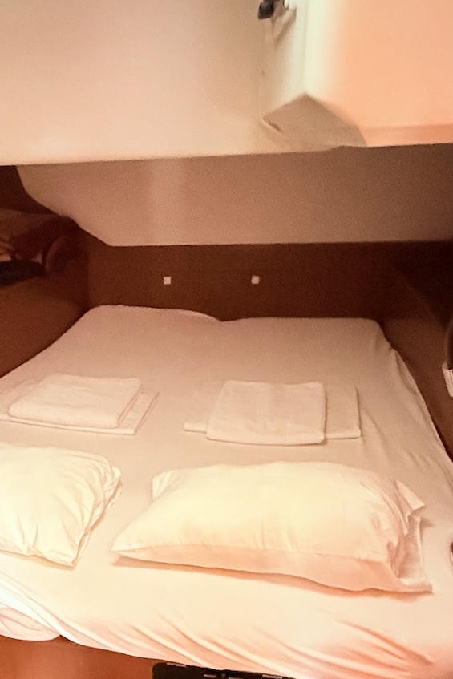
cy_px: 556
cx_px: 115
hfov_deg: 39.0
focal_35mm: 33
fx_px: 623
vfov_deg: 52.9
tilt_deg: -34.9
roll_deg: +2.9
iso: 1250
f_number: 2.2
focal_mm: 2.22
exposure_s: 1/60
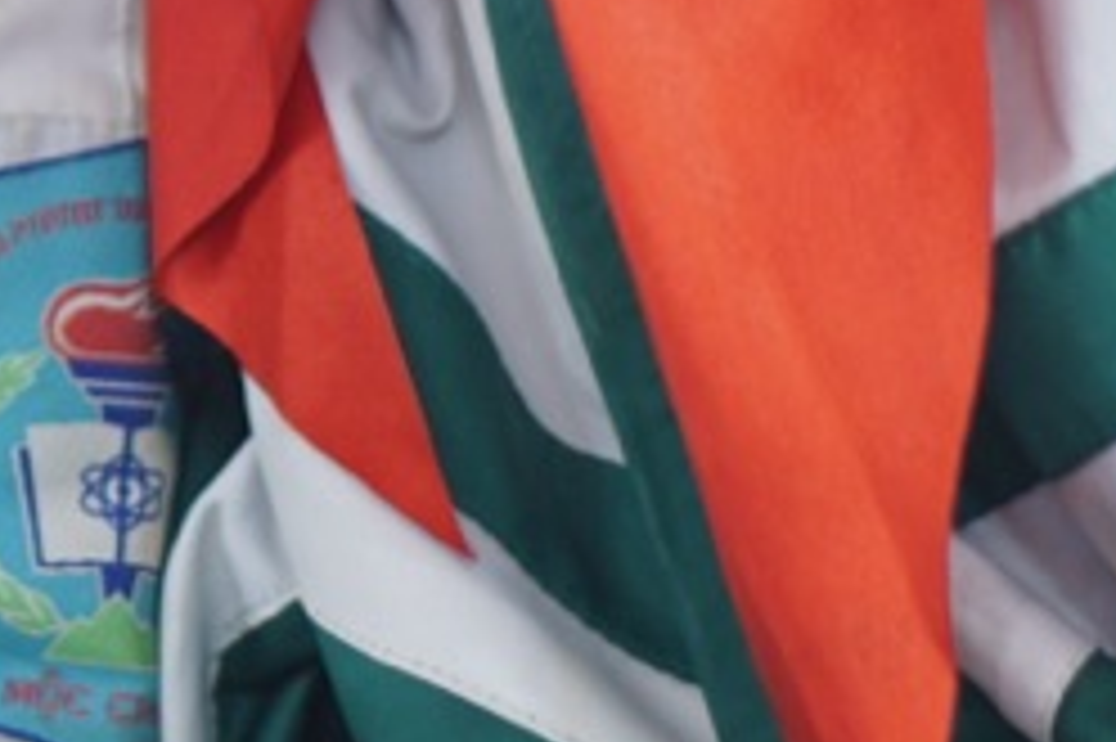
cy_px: -636
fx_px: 13104
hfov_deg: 4.9
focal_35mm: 423
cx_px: 86
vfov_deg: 3.2
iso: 100
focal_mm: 50
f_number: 1.8
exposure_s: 1/30
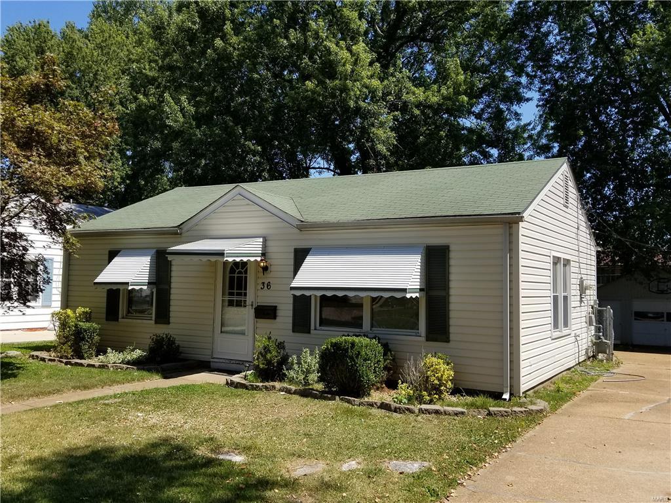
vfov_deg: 53.1
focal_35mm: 26
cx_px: 336
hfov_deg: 67.3
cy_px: 252
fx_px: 504
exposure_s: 1/2353
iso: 50
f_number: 1.7
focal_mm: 4.25
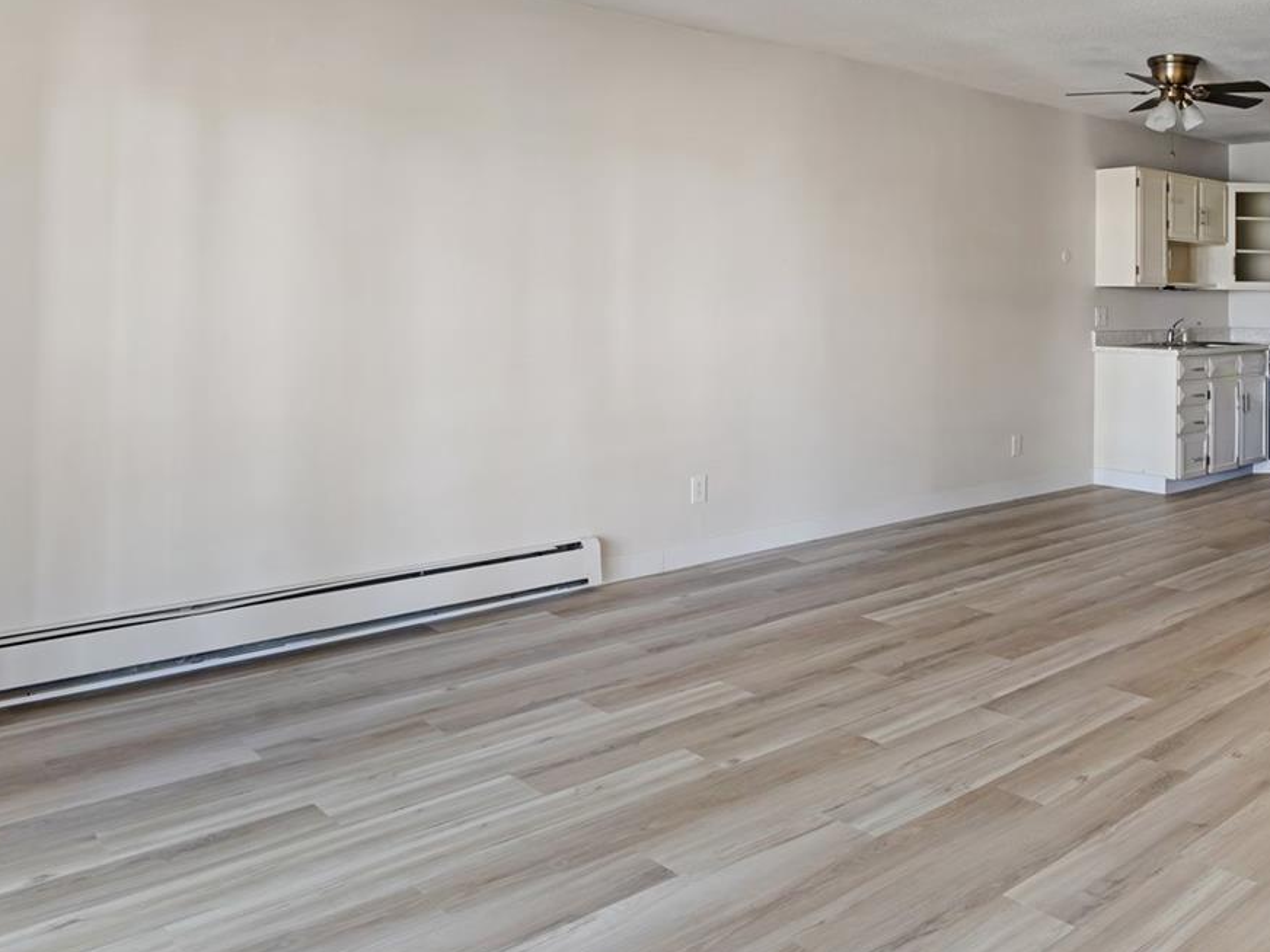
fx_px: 1152
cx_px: 919
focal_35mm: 31
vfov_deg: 43.9
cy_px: 278
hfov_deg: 55.5
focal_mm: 17.8
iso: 100
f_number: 8
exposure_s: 1/2
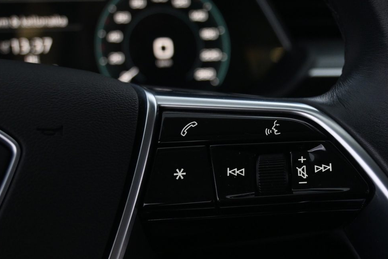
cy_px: 189
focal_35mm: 50
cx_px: 261
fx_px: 539
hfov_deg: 39.1
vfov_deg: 26.7
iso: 1100
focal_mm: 20
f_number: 3.8
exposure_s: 1/30
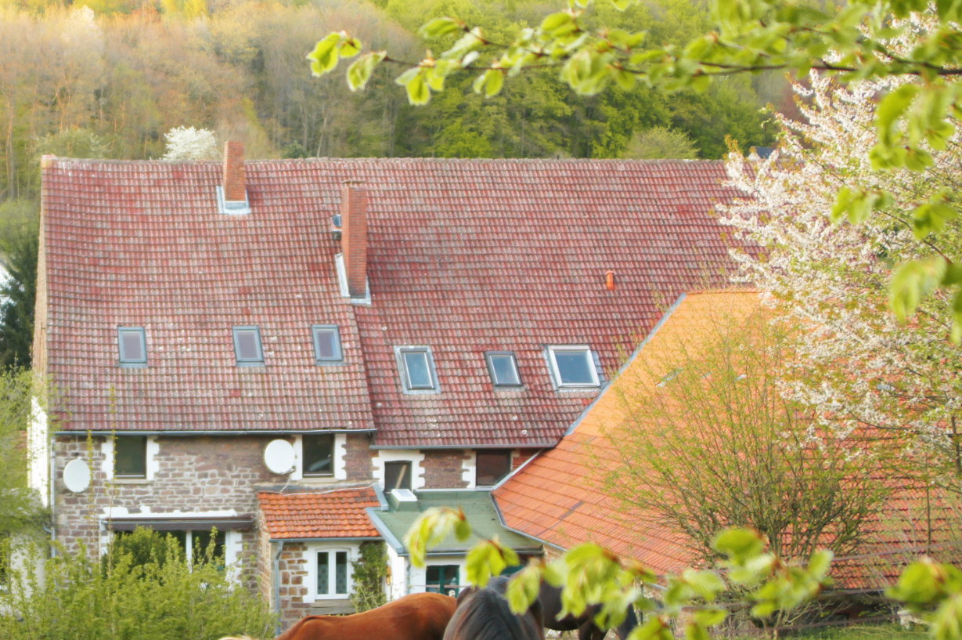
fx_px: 1869
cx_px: 175
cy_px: 358
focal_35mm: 70
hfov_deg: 28.2
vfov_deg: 19.4
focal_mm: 28
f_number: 4
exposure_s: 1/50
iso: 320
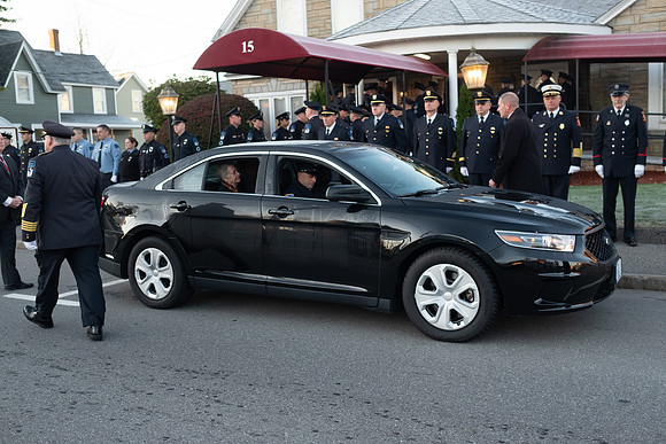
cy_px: 222
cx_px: 333
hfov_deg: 54.4
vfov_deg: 37.9
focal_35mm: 35
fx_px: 648
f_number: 2.8
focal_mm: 23
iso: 800
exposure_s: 1/500
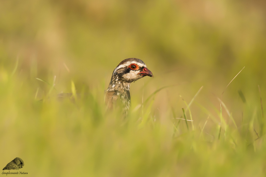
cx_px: 133
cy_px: 88
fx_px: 8866
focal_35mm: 1200
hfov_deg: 1.7
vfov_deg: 1.1
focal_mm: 600
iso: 400
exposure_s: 1/1000
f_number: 8
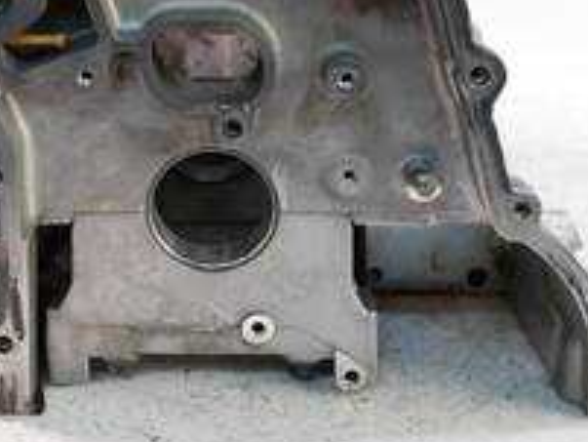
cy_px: 6
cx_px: 167
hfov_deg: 30.8
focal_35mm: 62
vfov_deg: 22.8
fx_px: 1054
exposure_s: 1/60
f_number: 3.5
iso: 1250
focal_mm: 13
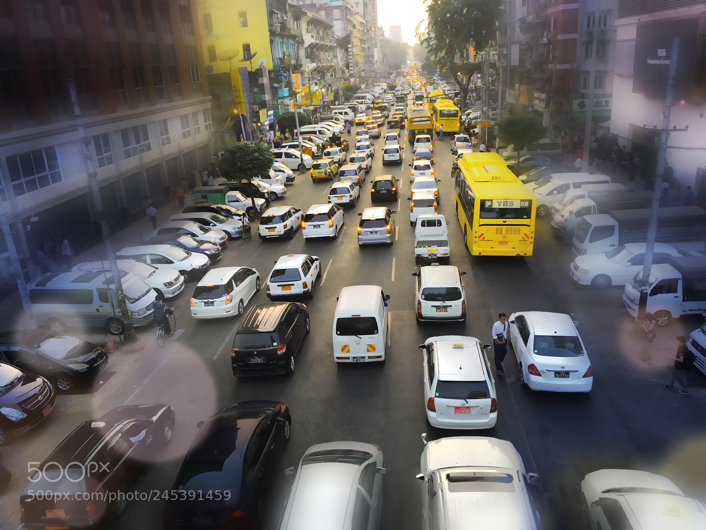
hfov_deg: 61.7
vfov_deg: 48.2
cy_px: 265
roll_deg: +3.1
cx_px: 353
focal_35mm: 29
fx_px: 591
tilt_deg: -18.4
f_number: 2.2
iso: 25
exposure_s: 1/33
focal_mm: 4.15
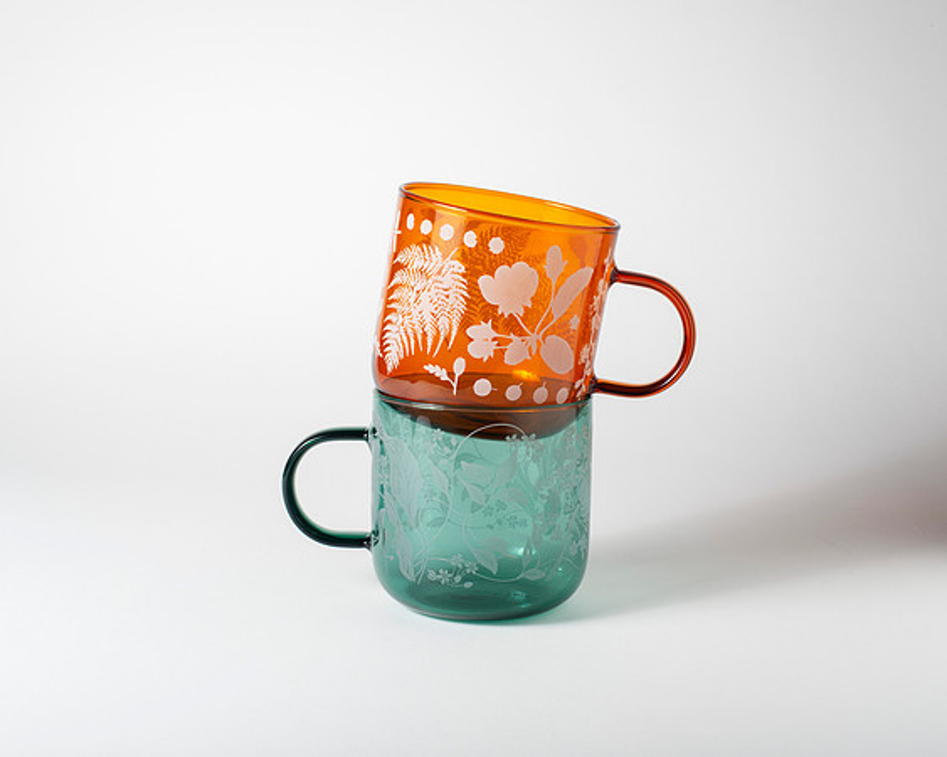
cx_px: 491
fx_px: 1597
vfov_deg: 26.7
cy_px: 379
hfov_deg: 33.0
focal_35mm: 57
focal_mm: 50
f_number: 14
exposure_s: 1/200
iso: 200
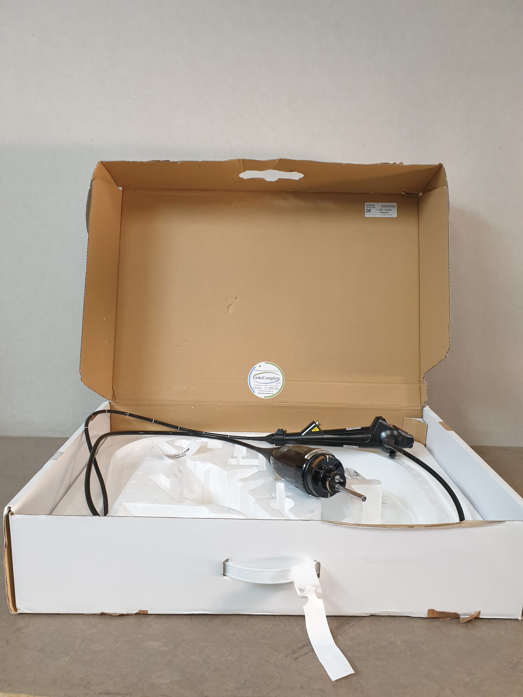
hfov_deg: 53.1
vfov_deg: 67.3
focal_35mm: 26
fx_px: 524
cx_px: 262
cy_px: 348
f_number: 2.4
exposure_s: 1/50
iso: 250
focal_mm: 4.3
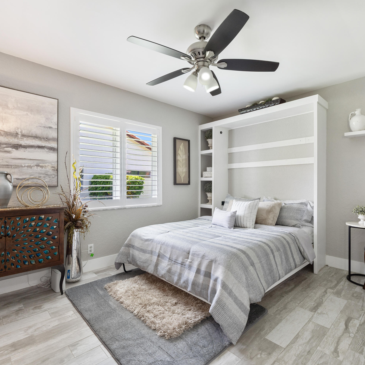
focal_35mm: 18
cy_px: 183
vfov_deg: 80.7
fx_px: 215
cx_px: 190
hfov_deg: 80.7
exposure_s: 1/5
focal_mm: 14
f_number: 9
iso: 250
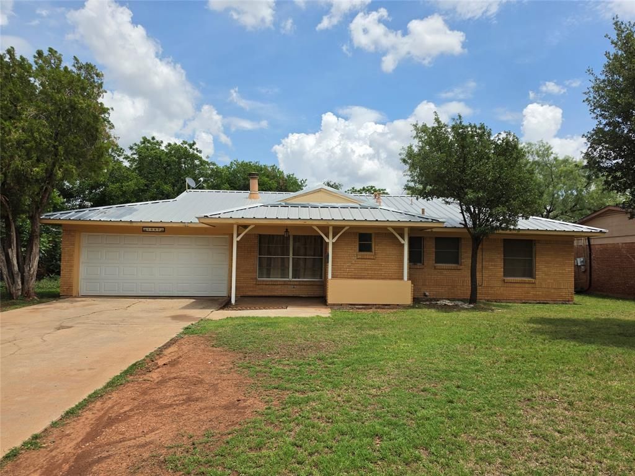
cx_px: 318
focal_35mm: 23
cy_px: 238
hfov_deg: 73.9
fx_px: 422
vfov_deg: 58.9
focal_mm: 6.5
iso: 50
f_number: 1.4
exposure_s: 1/7939
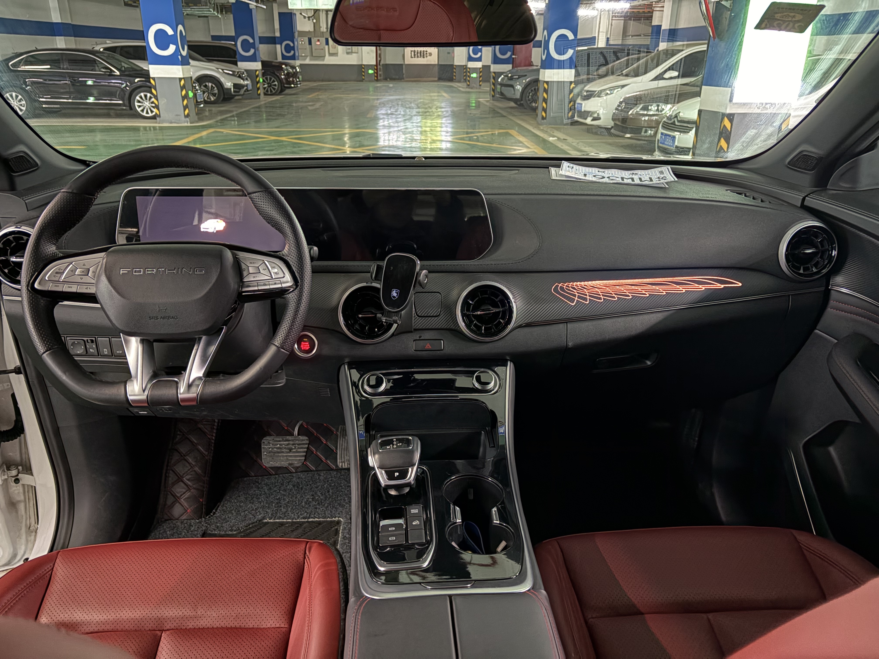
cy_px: 330
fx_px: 660
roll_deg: -1.4
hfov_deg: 67.3
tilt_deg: -22.5
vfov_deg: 53.1
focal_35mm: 26
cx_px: 440
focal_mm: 5.96
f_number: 1.6
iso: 1600
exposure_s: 1/14
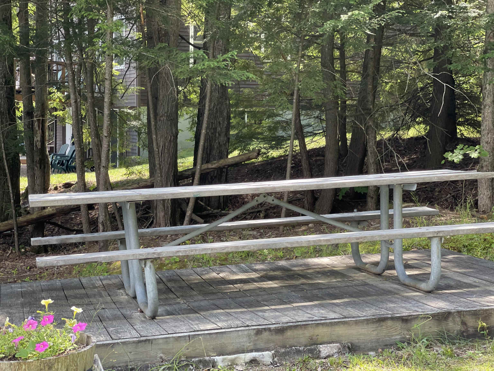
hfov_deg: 30.3
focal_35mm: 64
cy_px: 186
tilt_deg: -4.3
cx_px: 247
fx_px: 913
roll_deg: -0.7
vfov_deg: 22.9
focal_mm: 7.5
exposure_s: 1/121
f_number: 2.2
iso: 50
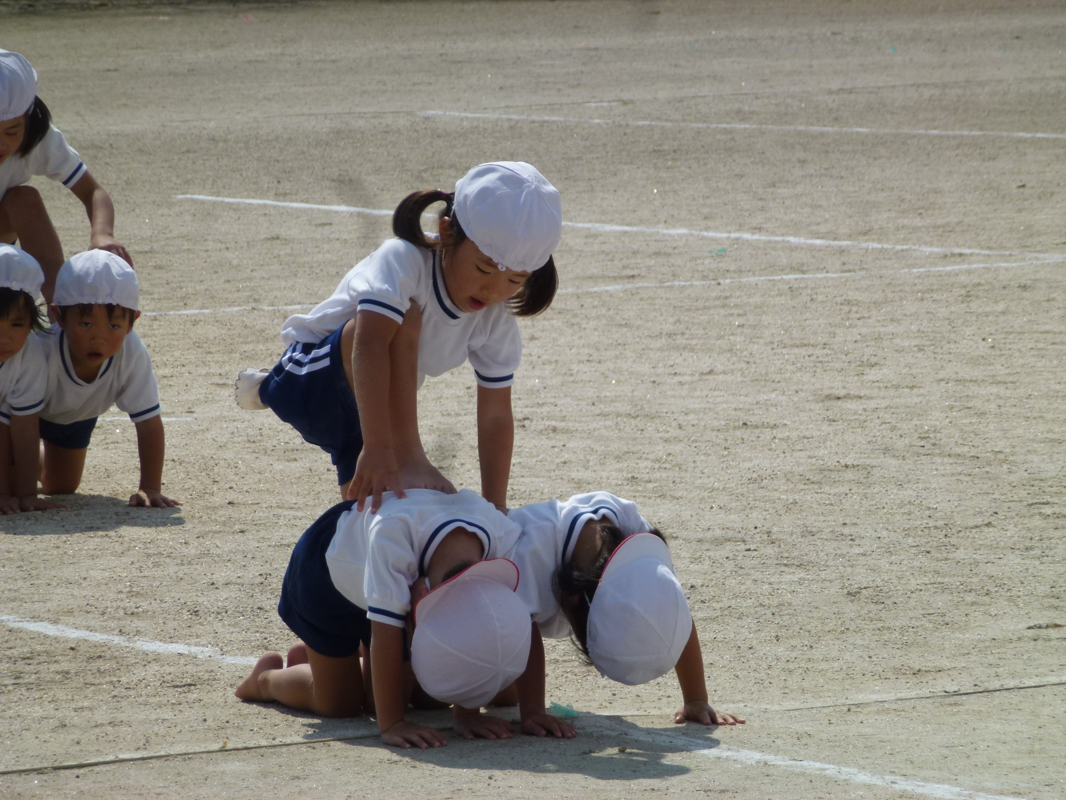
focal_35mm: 304
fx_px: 9362
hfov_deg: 6.5
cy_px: 400
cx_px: 533
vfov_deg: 4.9
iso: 100
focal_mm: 54.5
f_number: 5.7
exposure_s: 1/1300
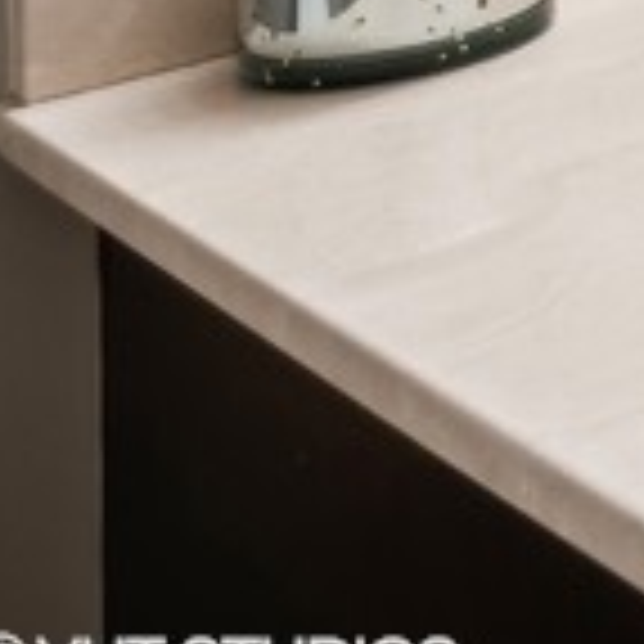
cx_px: 1941
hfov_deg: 11.5
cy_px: -612
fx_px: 1635
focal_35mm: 78
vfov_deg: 17.0
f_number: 9.5
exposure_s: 1/3.33
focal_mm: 14.5
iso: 200
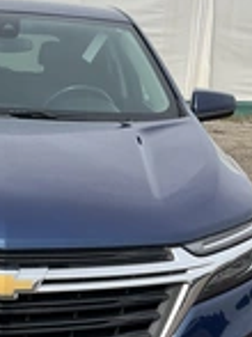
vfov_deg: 24.6
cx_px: -5
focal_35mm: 79
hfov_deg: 18.1
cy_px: 215
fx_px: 768
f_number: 1.8
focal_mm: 3
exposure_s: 1/1534
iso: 25
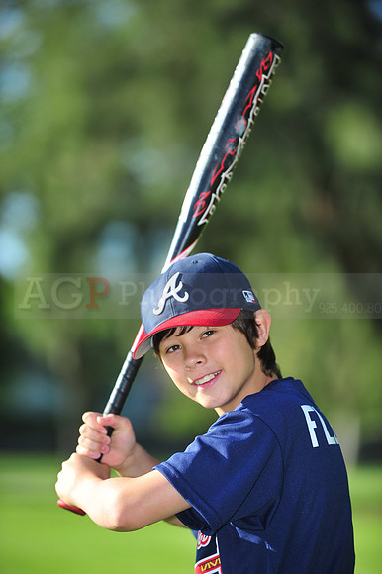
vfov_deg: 10.3
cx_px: 191
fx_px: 3187
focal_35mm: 200
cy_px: 287
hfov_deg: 6.9
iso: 200
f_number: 4
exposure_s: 1/1000
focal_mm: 200
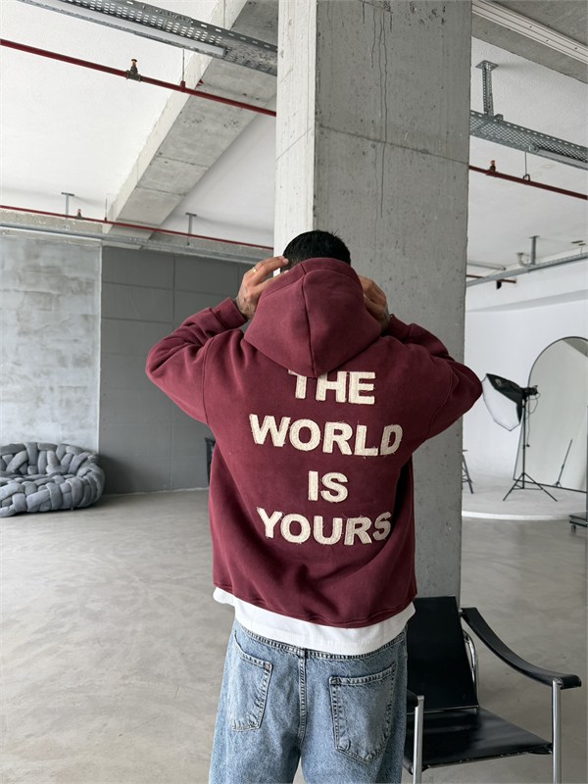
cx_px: 294
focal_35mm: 24
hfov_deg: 56.8
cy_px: 392
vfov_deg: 71.6
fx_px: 544
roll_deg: -1.0
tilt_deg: +0.1
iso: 64
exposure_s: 1/121
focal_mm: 6.76
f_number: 1.78
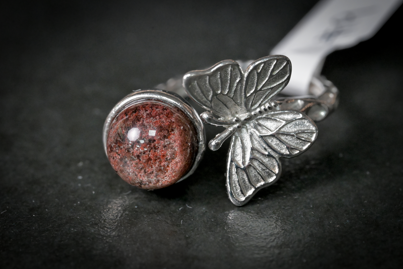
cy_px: 135
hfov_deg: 19.3
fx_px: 1187
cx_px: 202
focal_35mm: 106
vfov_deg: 12.9
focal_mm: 105
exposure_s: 1/125
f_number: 16
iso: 11400
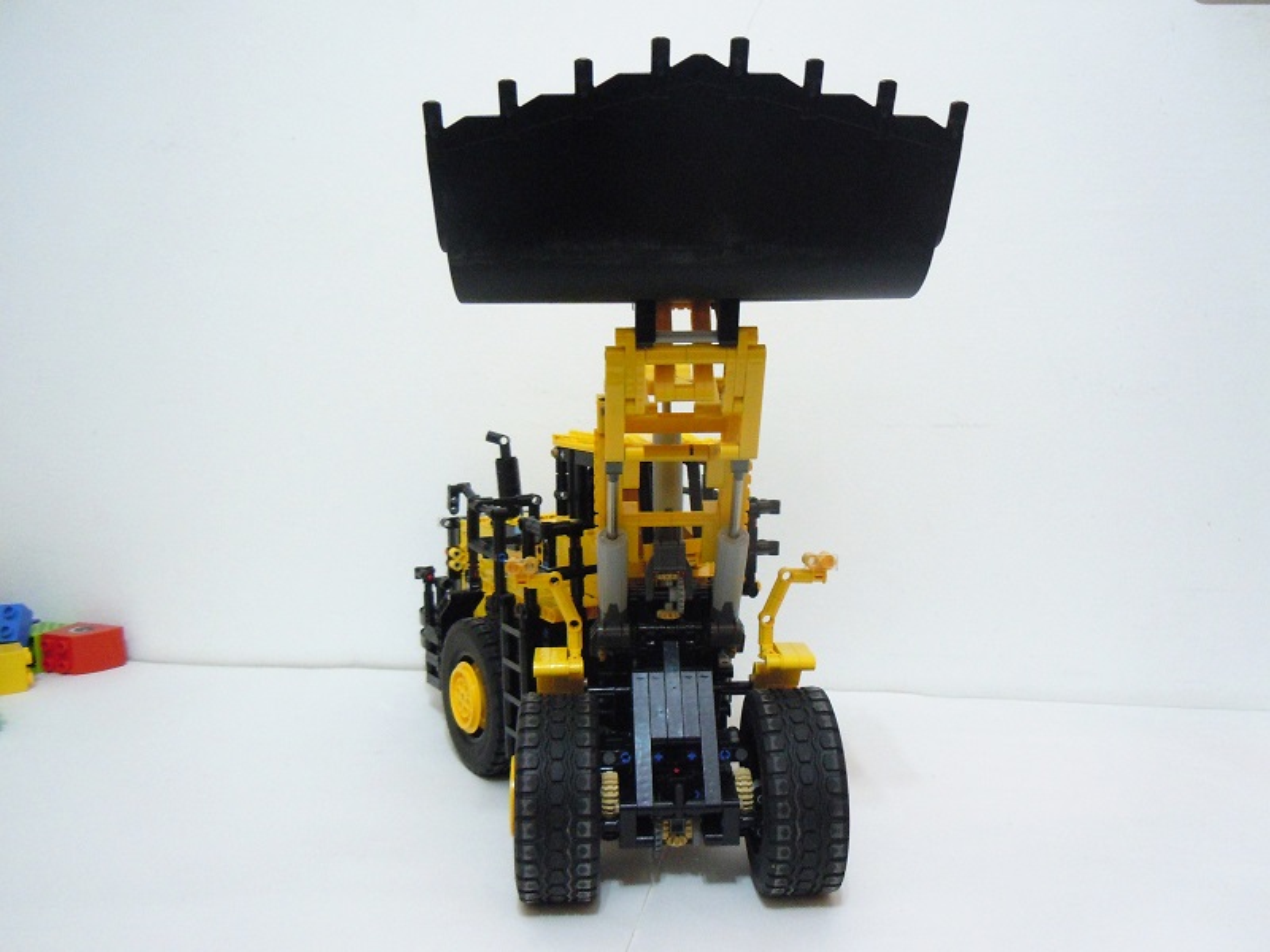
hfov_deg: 60.0
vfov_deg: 46.8
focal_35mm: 30
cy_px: 476
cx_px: 635
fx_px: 1101
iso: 400
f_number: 3.5
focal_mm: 5.4
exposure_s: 1/15
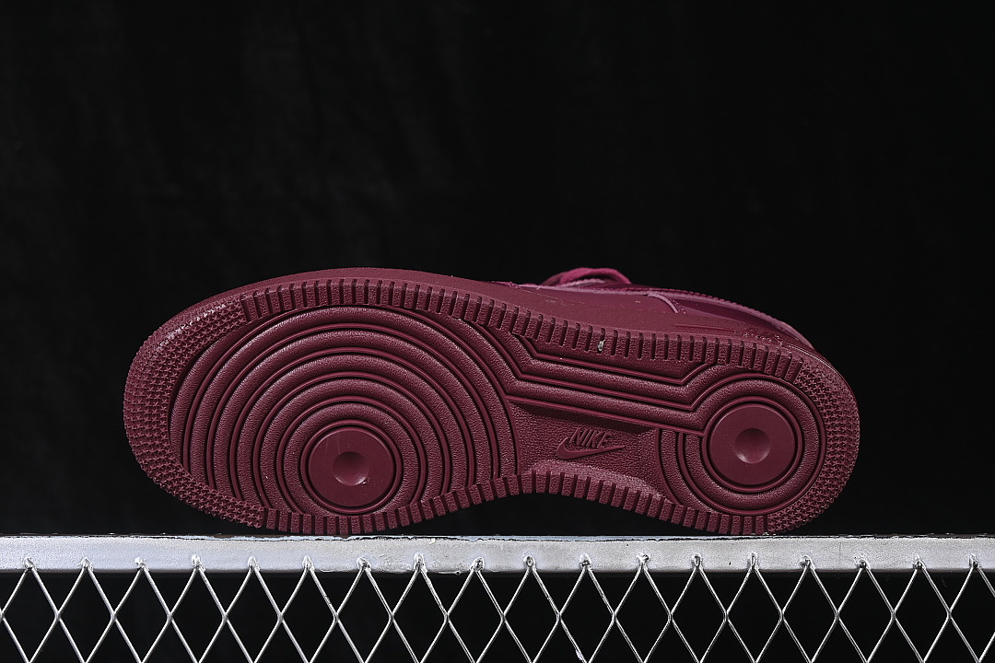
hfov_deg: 27.0
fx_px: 2073
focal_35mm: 75
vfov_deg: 18.2
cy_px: 332
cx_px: 498
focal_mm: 50
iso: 160
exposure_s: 1/60
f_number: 6.3
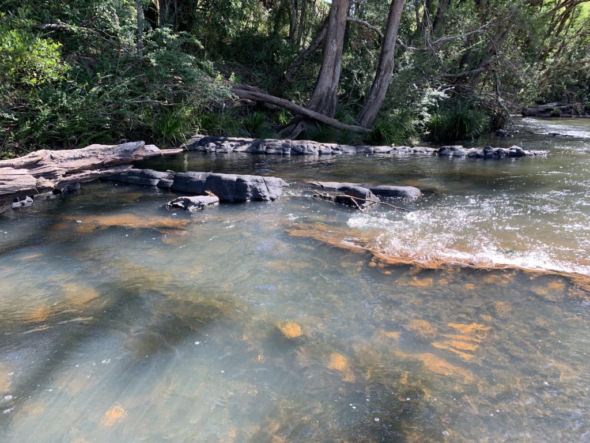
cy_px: 222
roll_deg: -1.9
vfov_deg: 53.1
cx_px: 295
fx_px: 443
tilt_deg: -16.4
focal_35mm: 26
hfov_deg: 67.3
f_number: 1.8
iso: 25
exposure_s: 1/159
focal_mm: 4.25
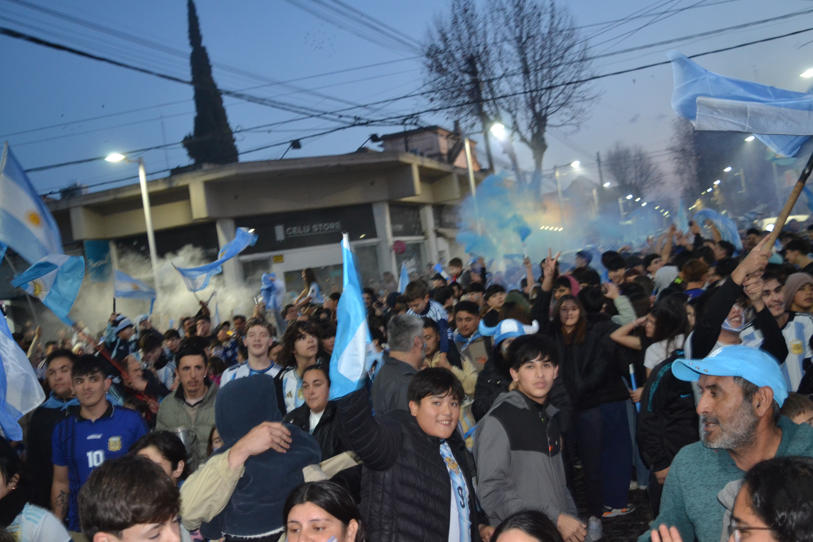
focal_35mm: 36
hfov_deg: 53.1
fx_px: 813
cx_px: 406
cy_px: 271
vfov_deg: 36.9
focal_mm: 24
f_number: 4
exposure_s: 1/60
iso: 1600
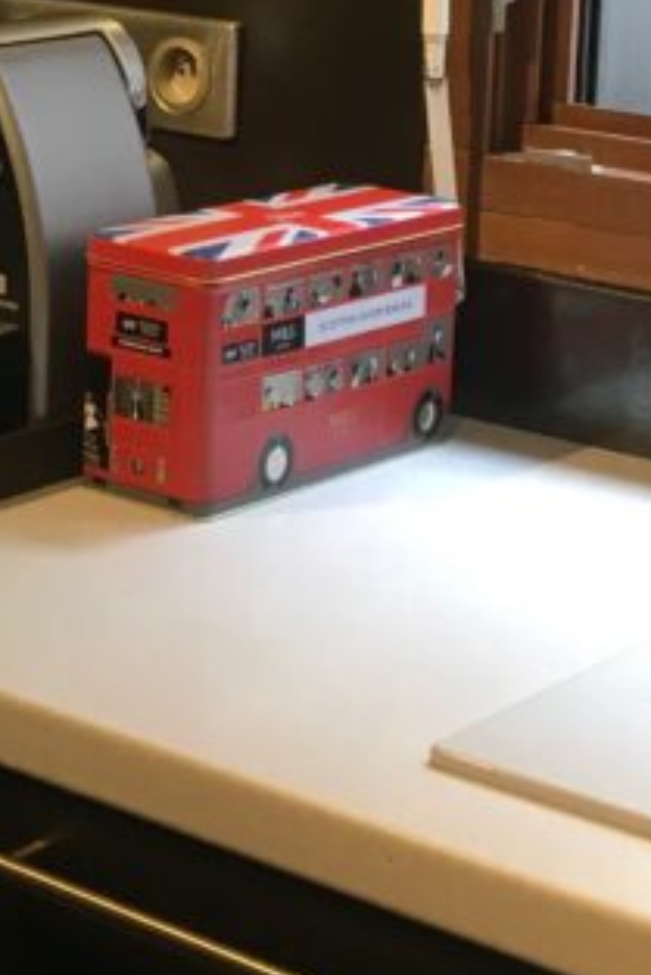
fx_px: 2086
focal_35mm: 77
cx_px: -6
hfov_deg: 17.3
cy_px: 53
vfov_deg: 25.3
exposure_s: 1/33
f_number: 2.2
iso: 80
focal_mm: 4.15
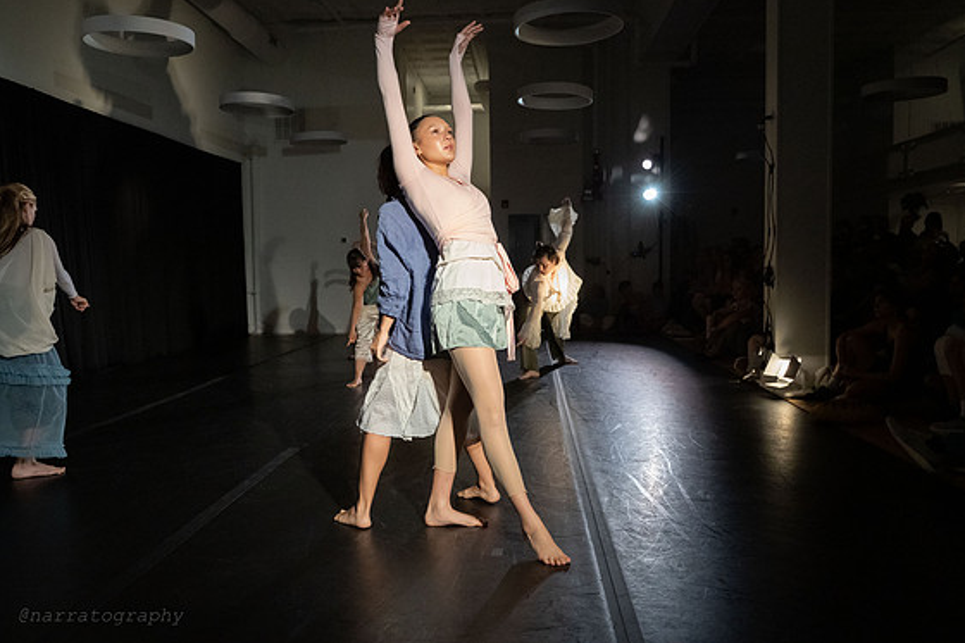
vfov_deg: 44.9
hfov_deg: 63.7
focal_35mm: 29
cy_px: 313
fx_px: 777
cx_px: 484
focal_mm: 28
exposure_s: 1/400
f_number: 5
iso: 6400
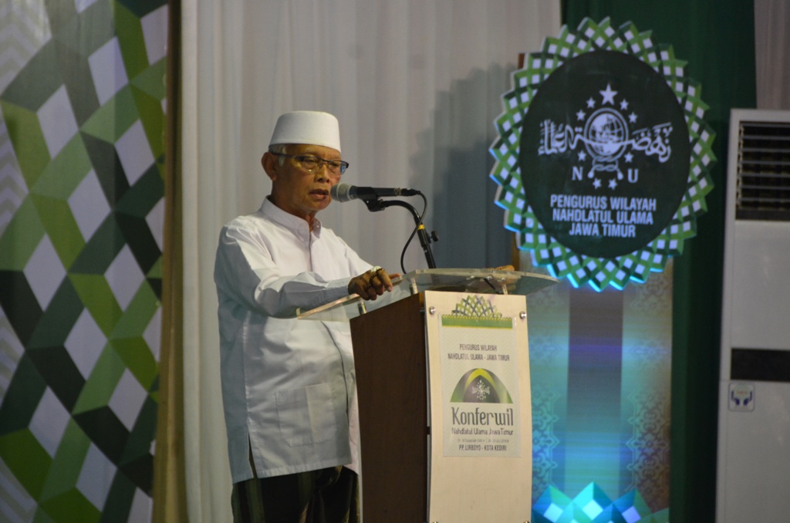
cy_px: 262
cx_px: 395
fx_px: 6569
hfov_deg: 6.9
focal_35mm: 300
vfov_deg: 4.6
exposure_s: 1/100
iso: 1600
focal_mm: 200
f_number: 5.6
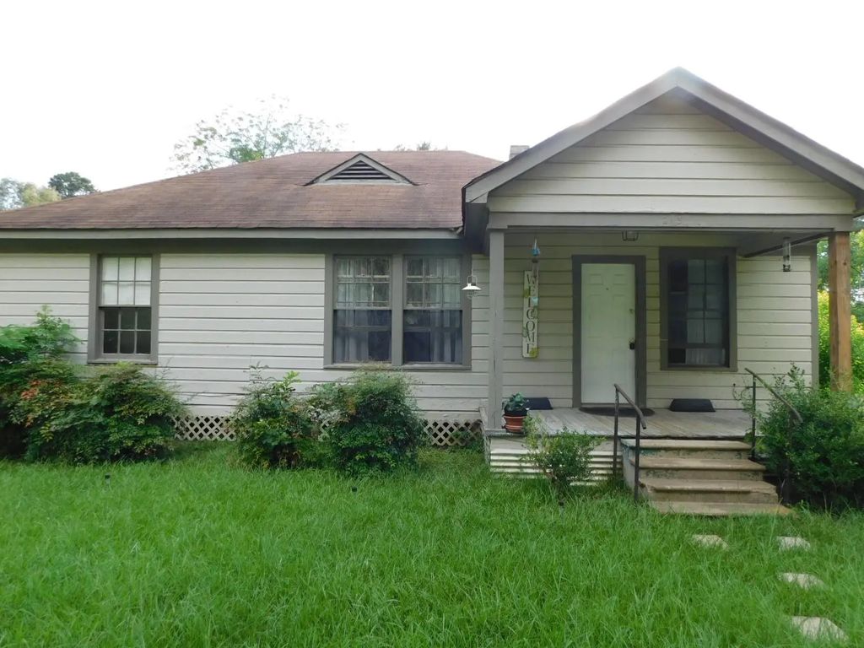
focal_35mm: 23
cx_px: 432
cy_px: 324
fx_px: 574
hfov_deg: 73.9
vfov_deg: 58.9
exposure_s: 1/320
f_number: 3
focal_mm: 4
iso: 125
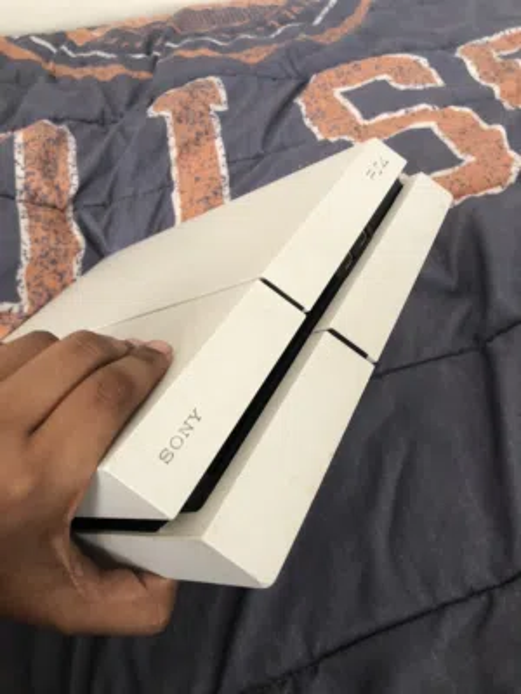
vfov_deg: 63.4
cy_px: 347
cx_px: 260
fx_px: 562
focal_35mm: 28
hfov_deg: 49.7
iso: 50
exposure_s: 1/15
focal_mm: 4
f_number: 1.8
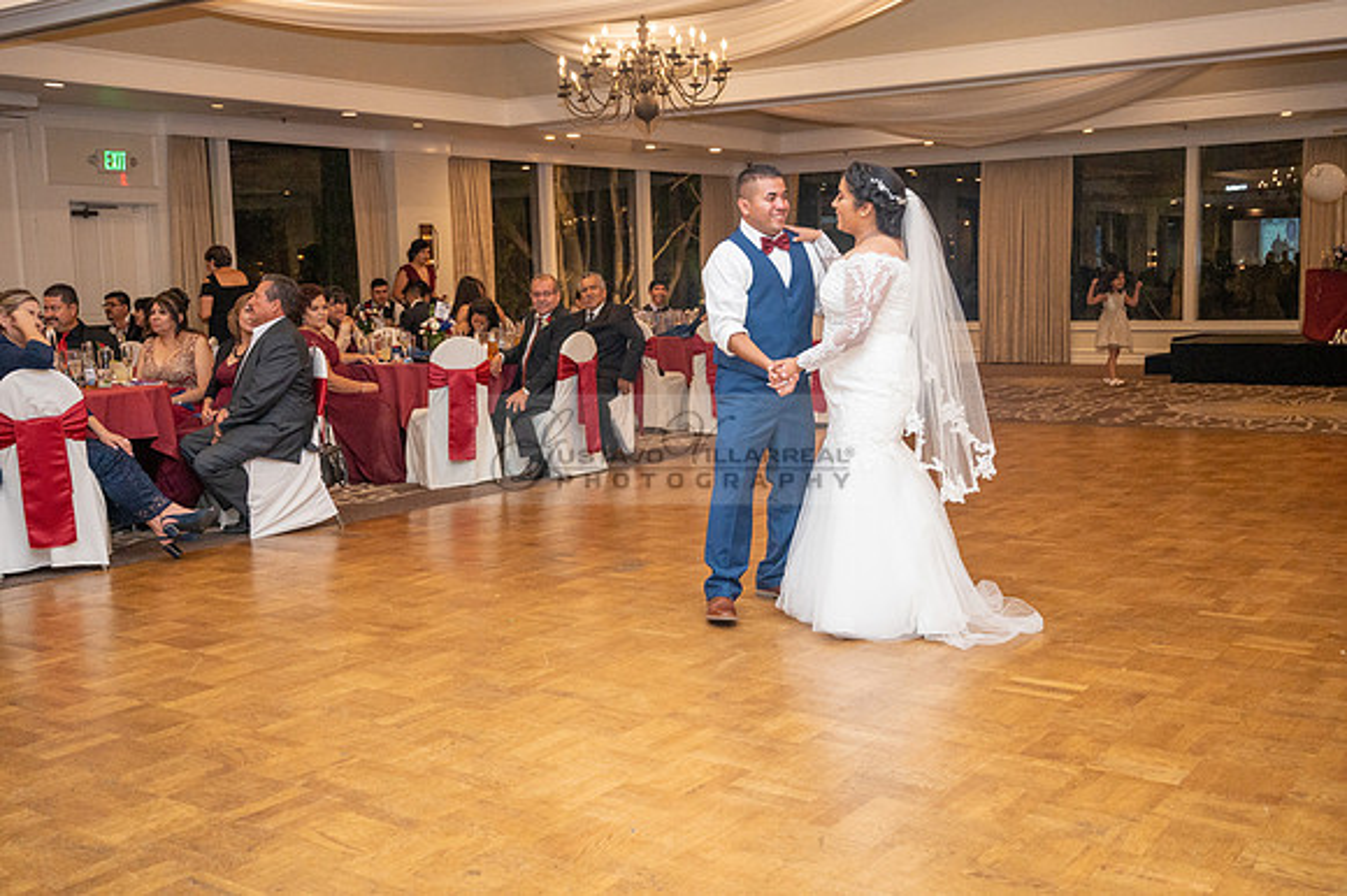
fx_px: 1384
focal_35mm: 37
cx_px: 674
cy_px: 448
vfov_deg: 35.9
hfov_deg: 51.9
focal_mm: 37
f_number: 4
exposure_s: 1/160
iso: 2500
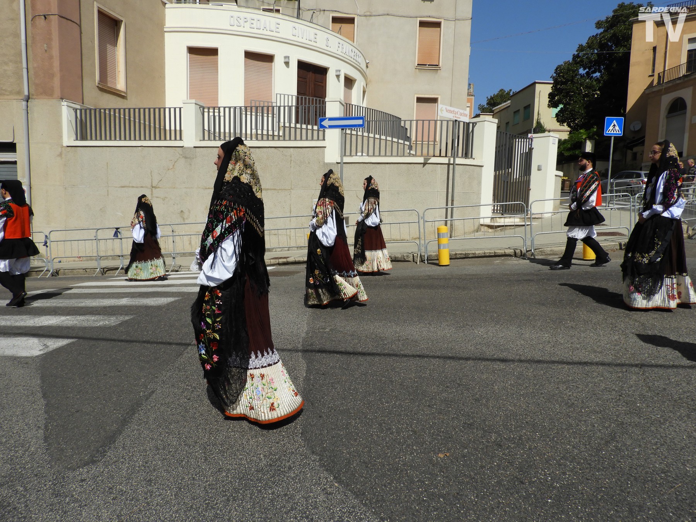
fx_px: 483
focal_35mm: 24
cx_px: 348
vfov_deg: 56.8
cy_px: 261
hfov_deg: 71.6
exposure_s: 1/2000
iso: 100
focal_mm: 4.3
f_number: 3.8
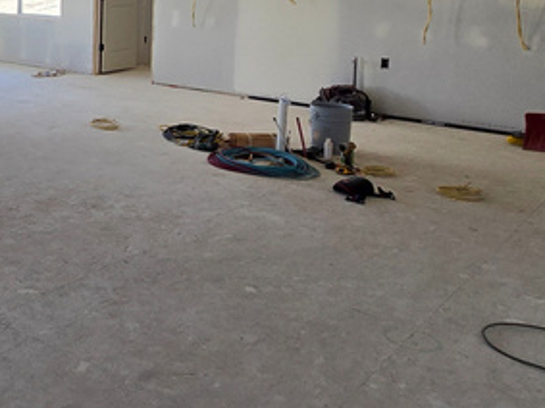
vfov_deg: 29.1
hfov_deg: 32.3
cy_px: 12
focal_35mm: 47
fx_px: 740
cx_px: -133
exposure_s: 1/193
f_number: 2.2
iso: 50
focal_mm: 2.2
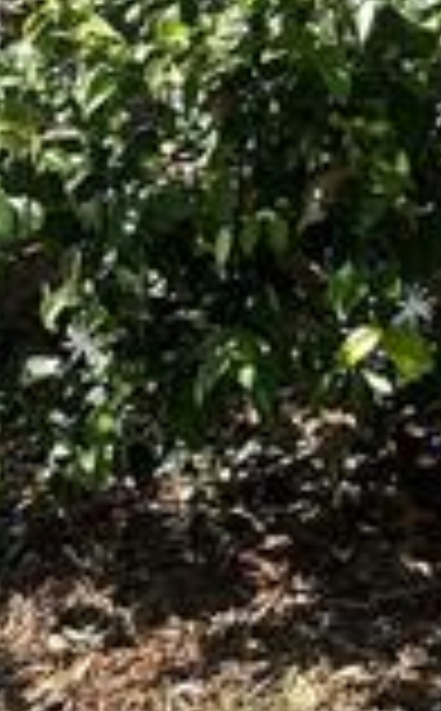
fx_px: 2398
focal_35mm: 124
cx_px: 832
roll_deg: -2.3
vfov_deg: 15.6
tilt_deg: -7.2
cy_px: -338
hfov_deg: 9.9
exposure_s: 1/1988
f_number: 1.78
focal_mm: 6.86
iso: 80
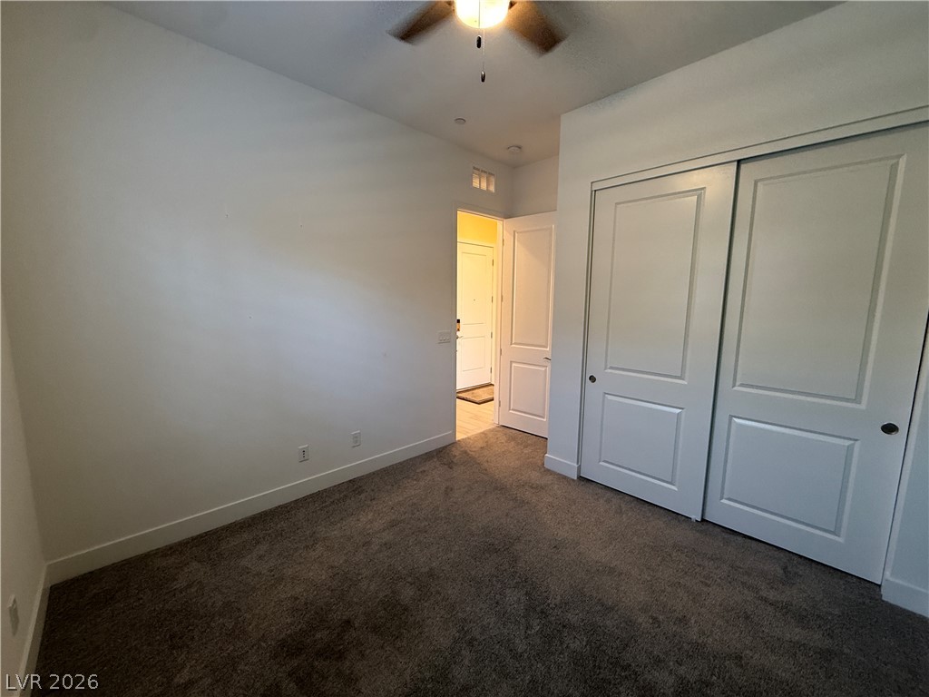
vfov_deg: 85.7
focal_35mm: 14
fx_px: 376
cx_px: 464
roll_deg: -1.6
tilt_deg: -7.3
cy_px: 348
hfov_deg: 102.1
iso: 200
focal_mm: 2.22
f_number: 2.2
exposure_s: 1/60
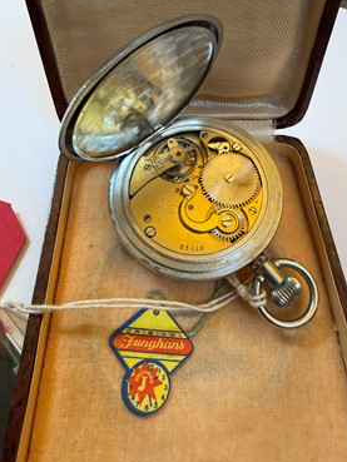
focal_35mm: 26
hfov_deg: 53.0
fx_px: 347
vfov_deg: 67.2
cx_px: 185
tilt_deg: -53.8
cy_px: 218
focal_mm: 2.22
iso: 250
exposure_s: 1/100
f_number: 2.2
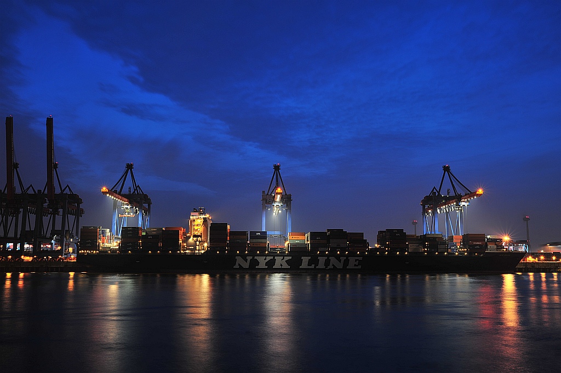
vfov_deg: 36.8
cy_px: 186
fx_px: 561
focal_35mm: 36
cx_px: 280
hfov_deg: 53.2
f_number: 14
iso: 200
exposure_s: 10
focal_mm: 36
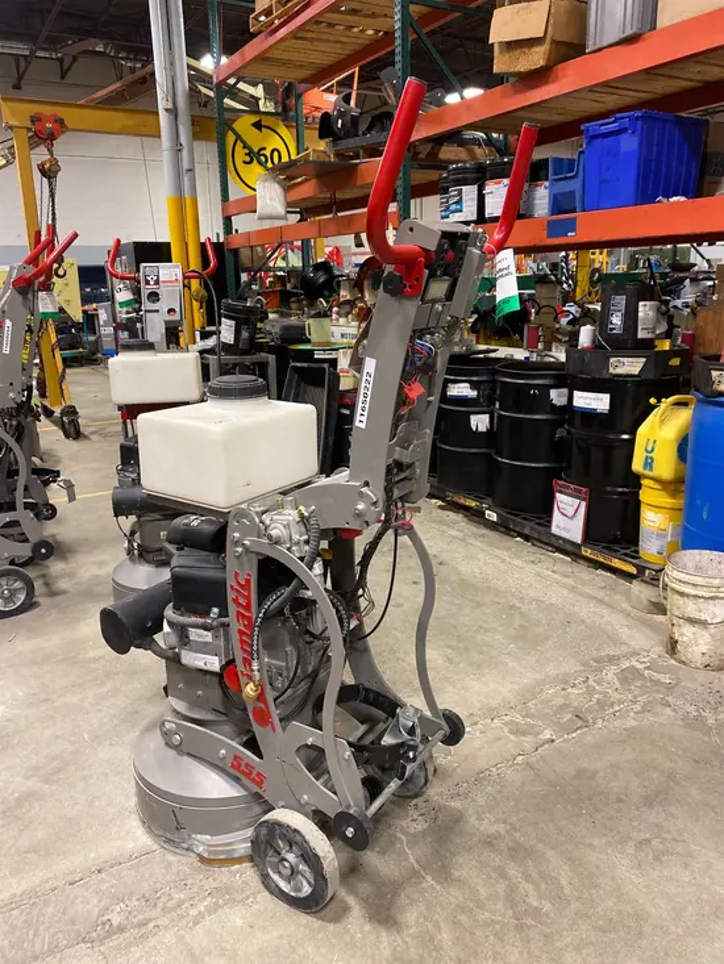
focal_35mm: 26
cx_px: 362
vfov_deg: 67.3
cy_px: 482
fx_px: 725
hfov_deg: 53.1
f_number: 1.8
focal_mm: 4.25
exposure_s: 1/60
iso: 320
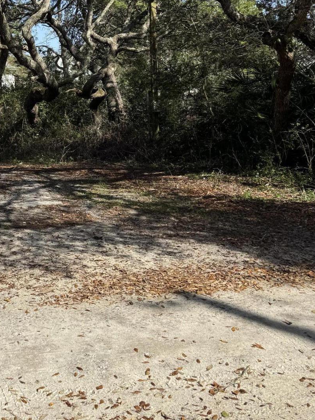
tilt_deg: +1.3
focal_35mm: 45
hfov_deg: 30.7
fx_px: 546
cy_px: 90
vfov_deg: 40.5
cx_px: 29
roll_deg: +2.4
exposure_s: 1/3096
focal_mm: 6.76
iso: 80
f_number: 1.78
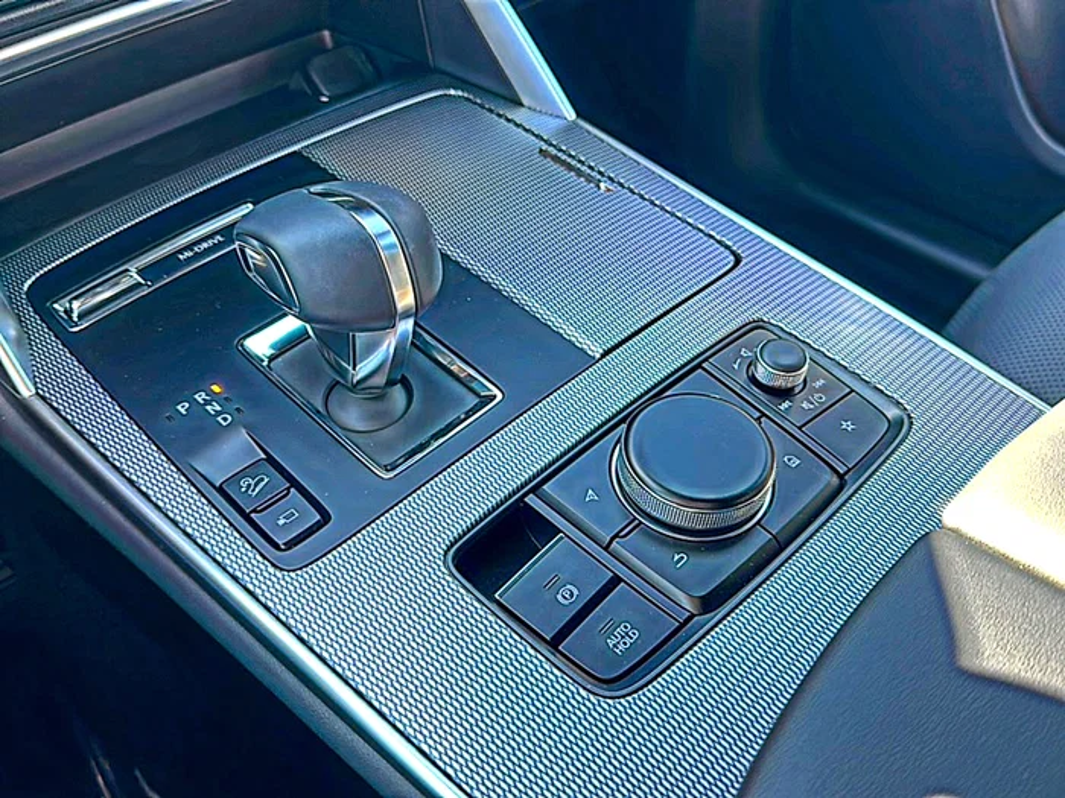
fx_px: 769
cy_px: 399
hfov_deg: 69.4
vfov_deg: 54.9
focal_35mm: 25
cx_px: 532
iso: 50
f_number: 1.78
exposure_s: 1/78
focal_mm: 6.86
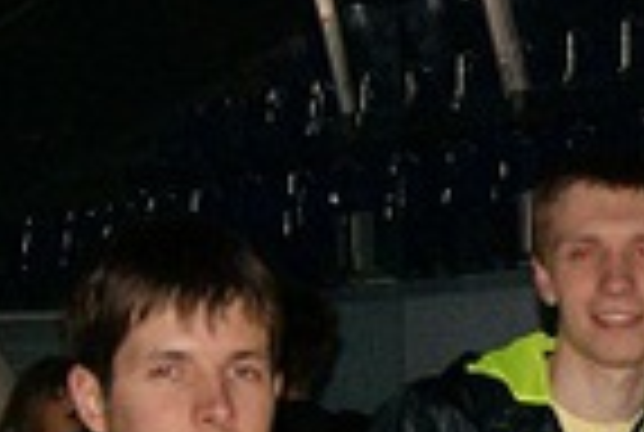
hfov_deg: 10.7
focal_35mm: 184
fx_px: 3298
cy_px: 650
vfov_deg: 7.4
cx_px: 995
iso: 200
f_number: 5.6
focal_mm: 22
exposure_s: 1/60
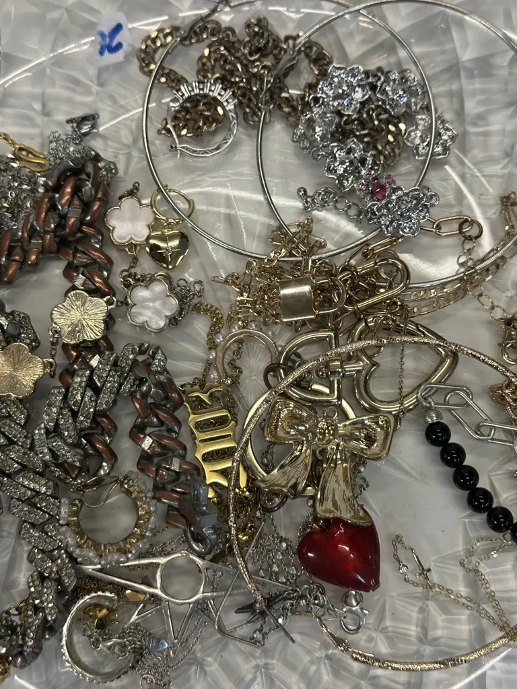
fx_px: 956
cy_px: 344
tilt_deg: -74.1
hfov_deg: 30.3
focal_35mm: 48
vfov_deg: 39.7
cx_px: 258
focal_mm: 6.86
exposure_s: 1/50
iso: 64
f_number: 1.78
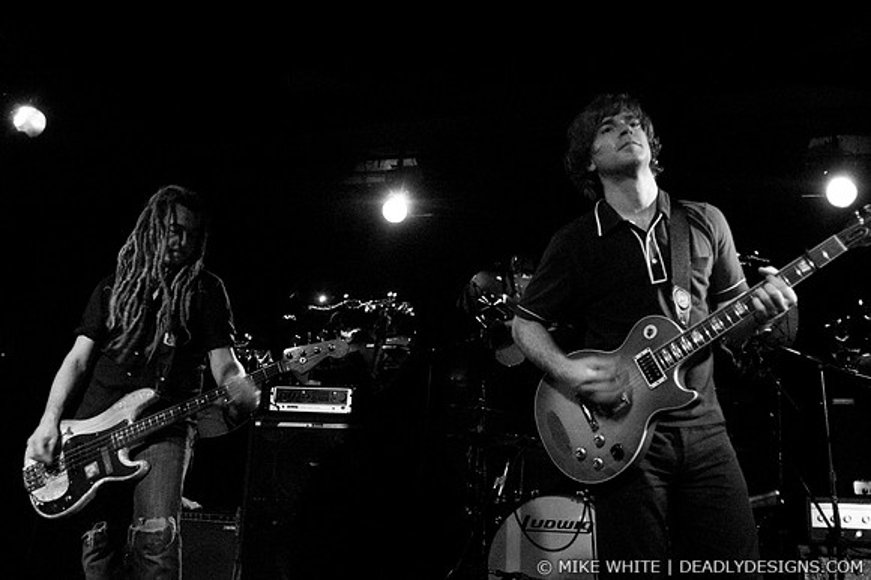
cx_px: 436
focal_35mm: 30
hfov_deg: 62.0
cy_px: 290
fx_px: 725
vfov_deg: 43.6
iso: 800
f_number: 2.8
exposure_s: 1/40
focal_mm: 20
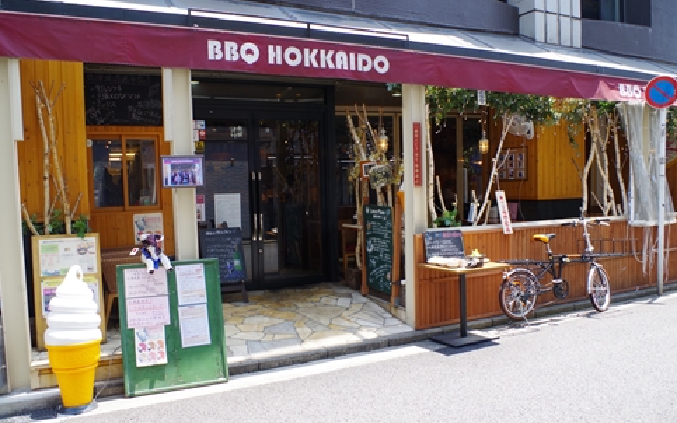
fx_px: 517
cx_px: 341
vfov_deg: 44.5
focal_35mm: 28
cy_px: 224
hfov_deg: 66.5
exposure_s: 1/40
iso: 200
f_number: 8
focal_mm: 18
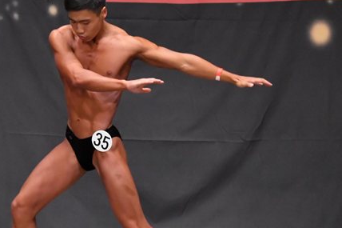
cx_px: 83
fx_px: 3865
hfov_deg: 5.1
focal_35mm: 407
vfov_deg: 3.4
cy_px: 153
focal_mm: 150
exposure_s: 1/400
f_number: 5.6
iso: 6400
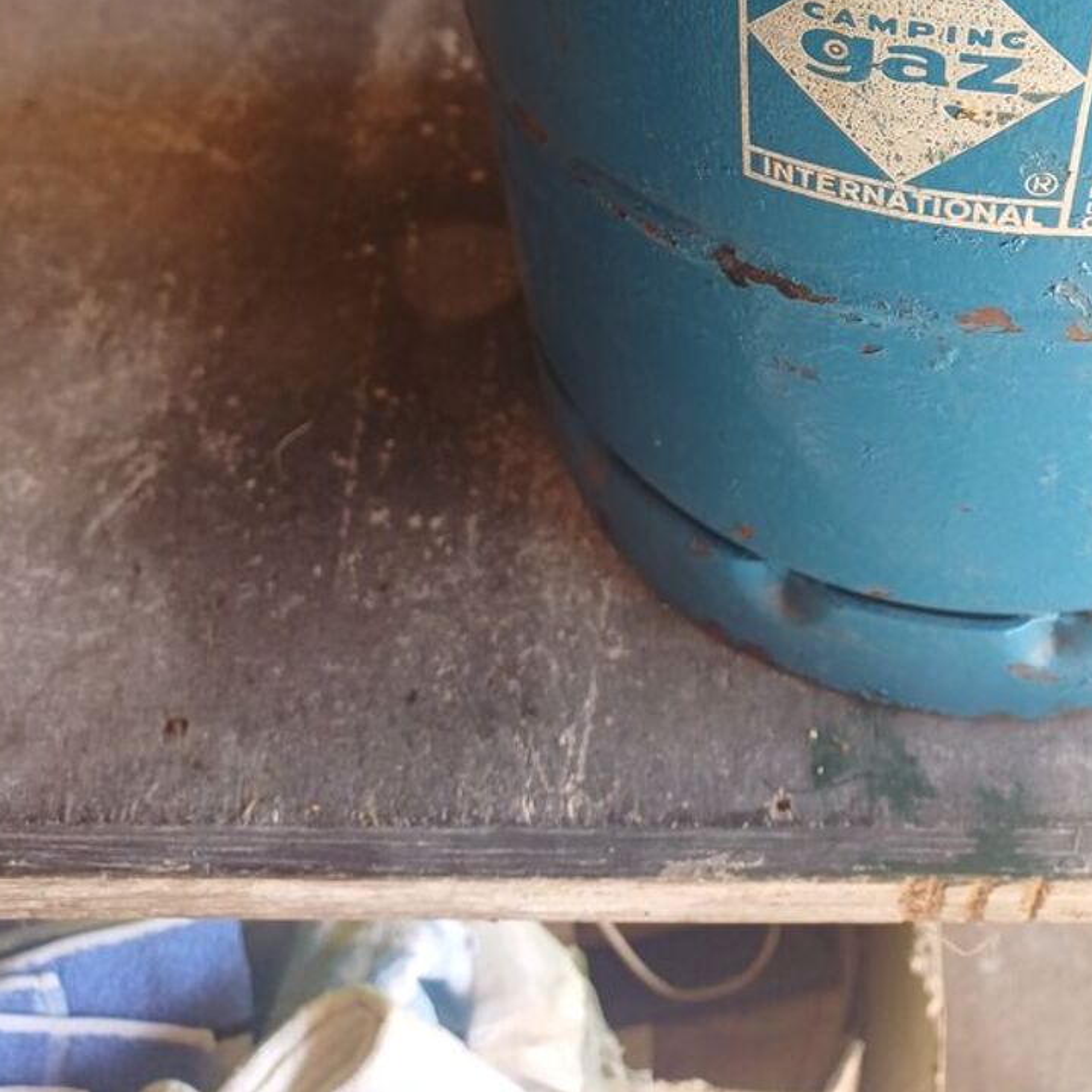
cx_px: 724
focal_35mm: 41
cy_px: 171
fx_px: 1463
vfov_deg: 38.9
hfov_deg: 40.4
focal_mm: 4.65
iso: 100
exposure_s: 1/100
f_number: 1.8
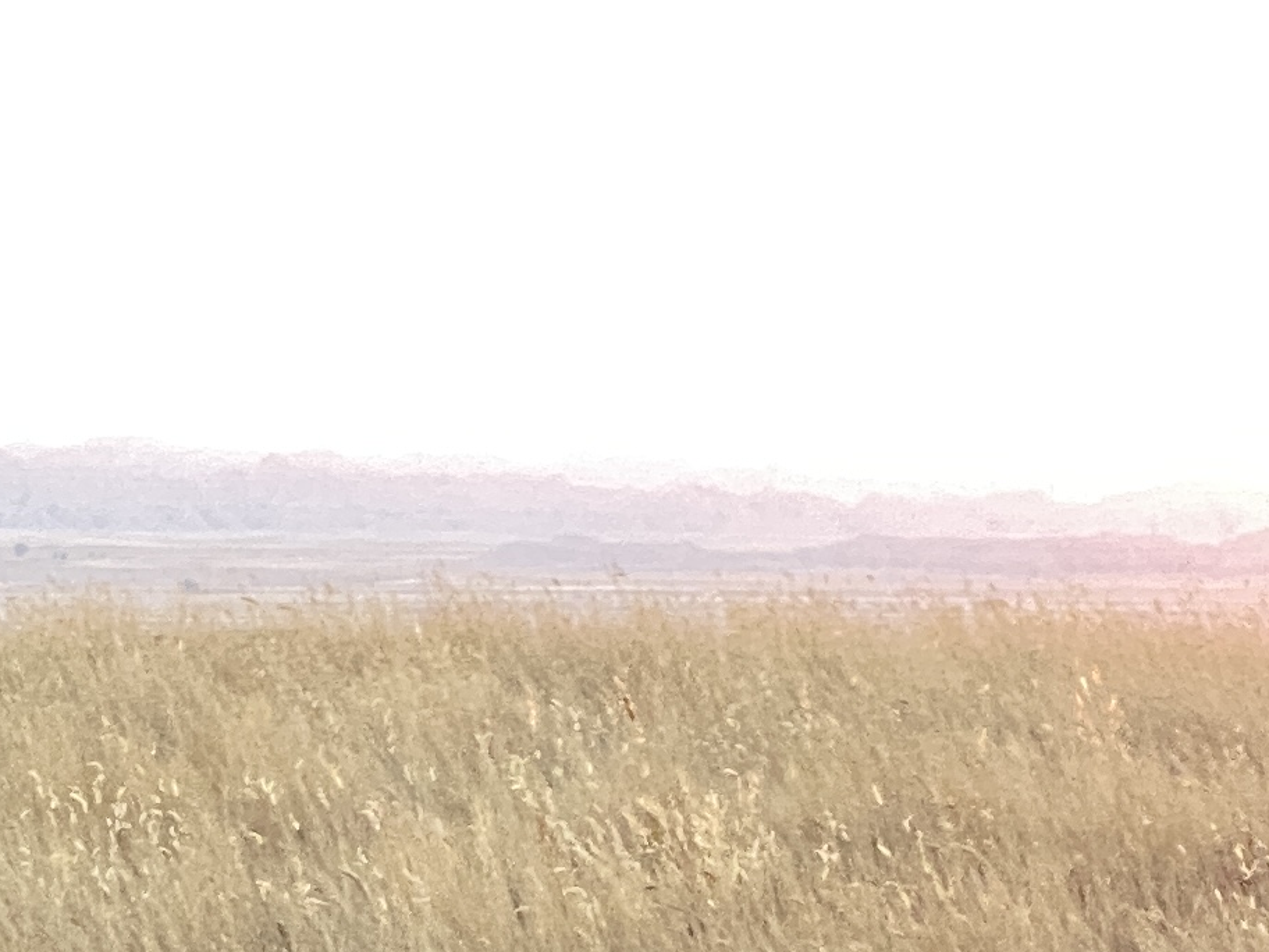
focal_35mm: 230
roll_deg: -1.1
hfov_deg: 8.5
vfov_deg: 6.4
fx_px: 8432
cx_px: -104
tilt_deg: -7.5
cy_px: 1560
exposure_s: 1/121
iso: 160
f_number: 2
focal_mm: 6
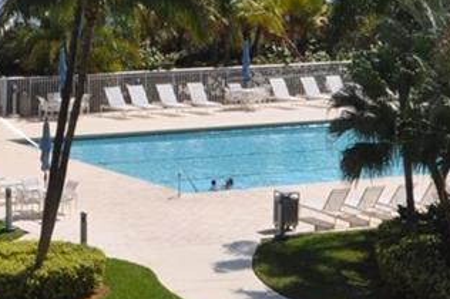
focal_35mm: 182
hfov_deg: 11.3
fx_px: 2273
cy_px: -117
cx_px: 208
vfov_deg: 7.4
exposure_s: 1/500
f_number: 11
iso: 200
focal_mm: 24
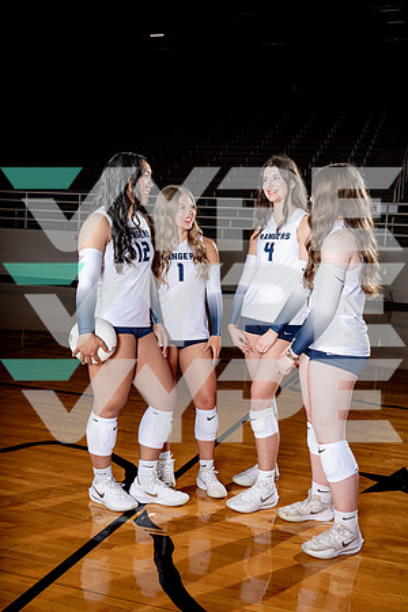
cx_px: 204
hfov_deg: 32.6
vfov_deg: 47.4
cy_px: 306
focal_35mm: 41
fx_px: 697
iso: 100
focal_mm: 41
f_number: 8
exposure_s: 1/250
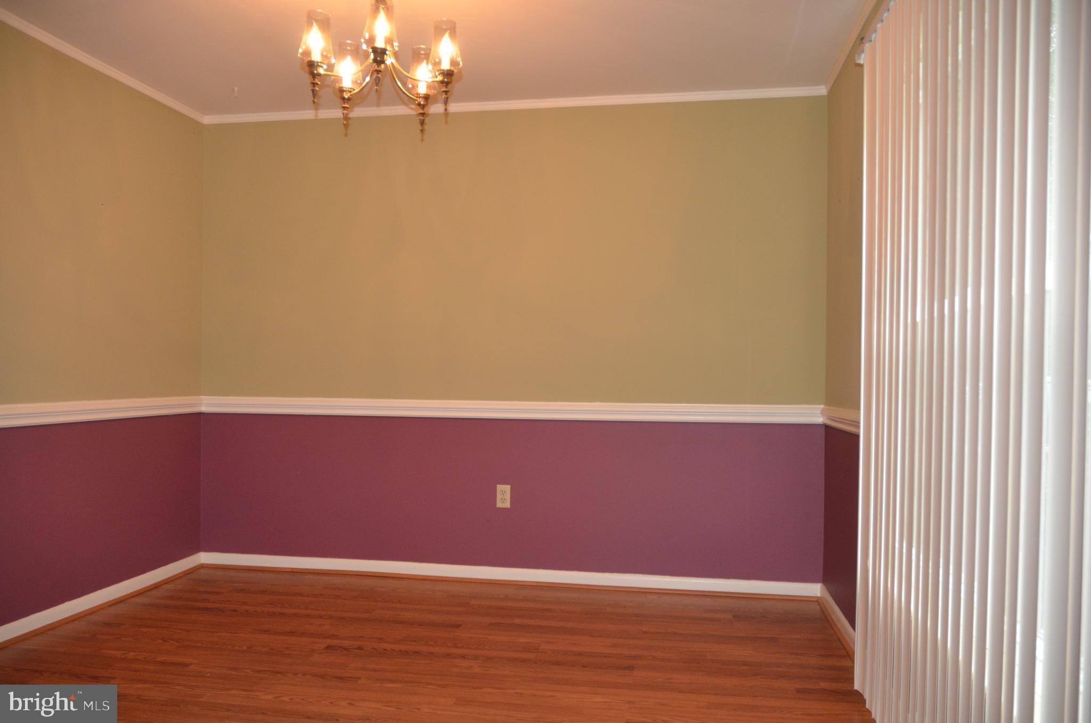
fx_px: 816
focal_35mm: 27
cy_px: 362
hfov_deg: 67.5
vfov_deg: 47.7
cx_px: 546
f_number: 3.5
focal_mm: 18
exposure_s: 1/60
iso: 800
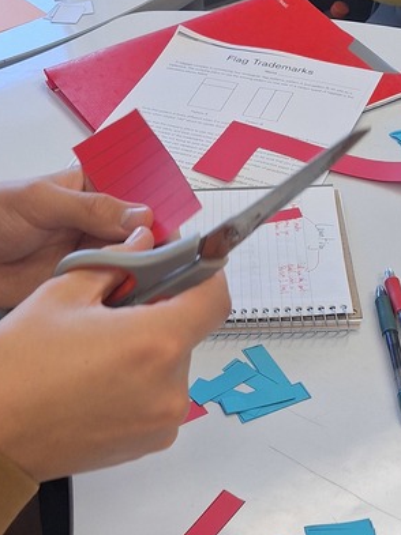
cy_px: 350
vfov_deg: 32.0
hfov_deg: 24.3
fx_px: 928
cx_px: 134
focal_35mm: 60
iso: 50
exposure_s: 1/120
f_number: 1.8
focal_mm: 5.54
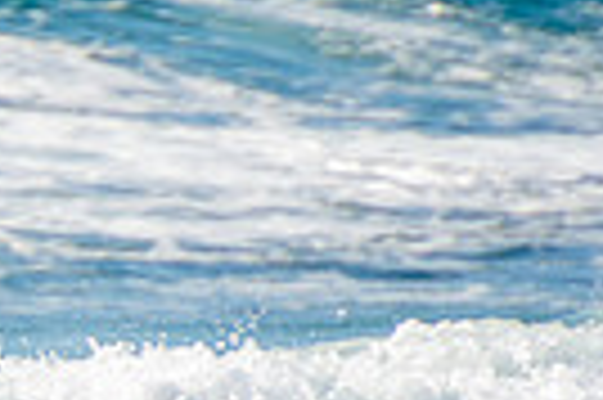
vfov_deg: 0.5
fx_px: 43480
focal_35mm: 2599
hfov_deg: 0.8
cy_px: 501
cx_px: -567
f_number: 5.6
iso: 320
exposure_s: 1/1250
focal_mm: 400
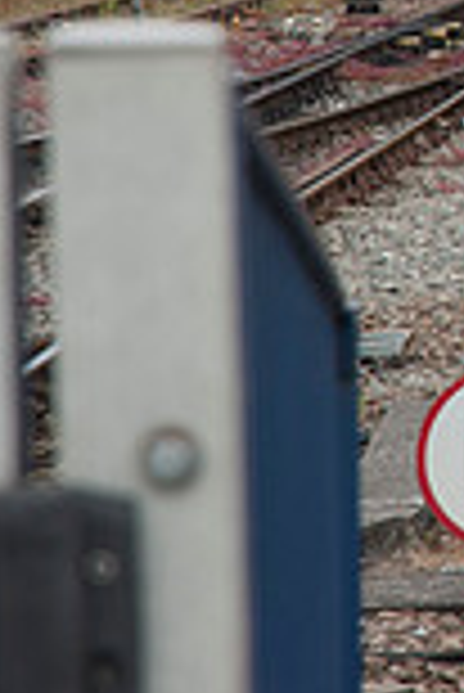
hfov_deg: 3.4
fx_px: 7619
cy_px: -166
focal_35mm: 395
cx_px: 1225
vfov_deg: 5.2
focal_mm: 70
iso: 400
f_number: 5
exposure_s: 1/400
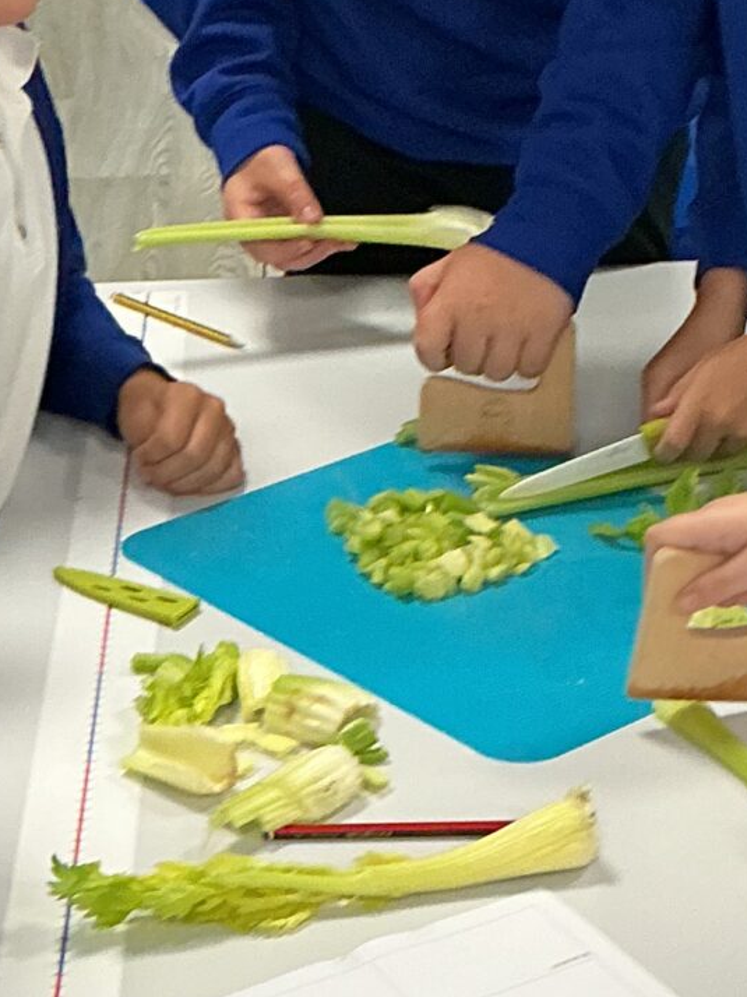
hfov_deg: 14.2
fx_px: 2994
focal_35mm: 104
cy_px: 384
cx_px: 364
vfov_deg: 18.9
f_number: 1.8
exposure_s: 1/60
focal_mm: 3
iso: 100
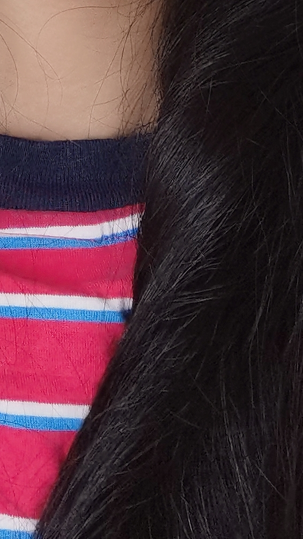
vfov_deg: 20.7
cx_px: 17
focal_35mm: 92
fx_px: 1315
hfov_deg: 13.0
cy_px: -196
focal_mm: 3.85
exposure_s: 1/100
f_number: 2
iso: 242
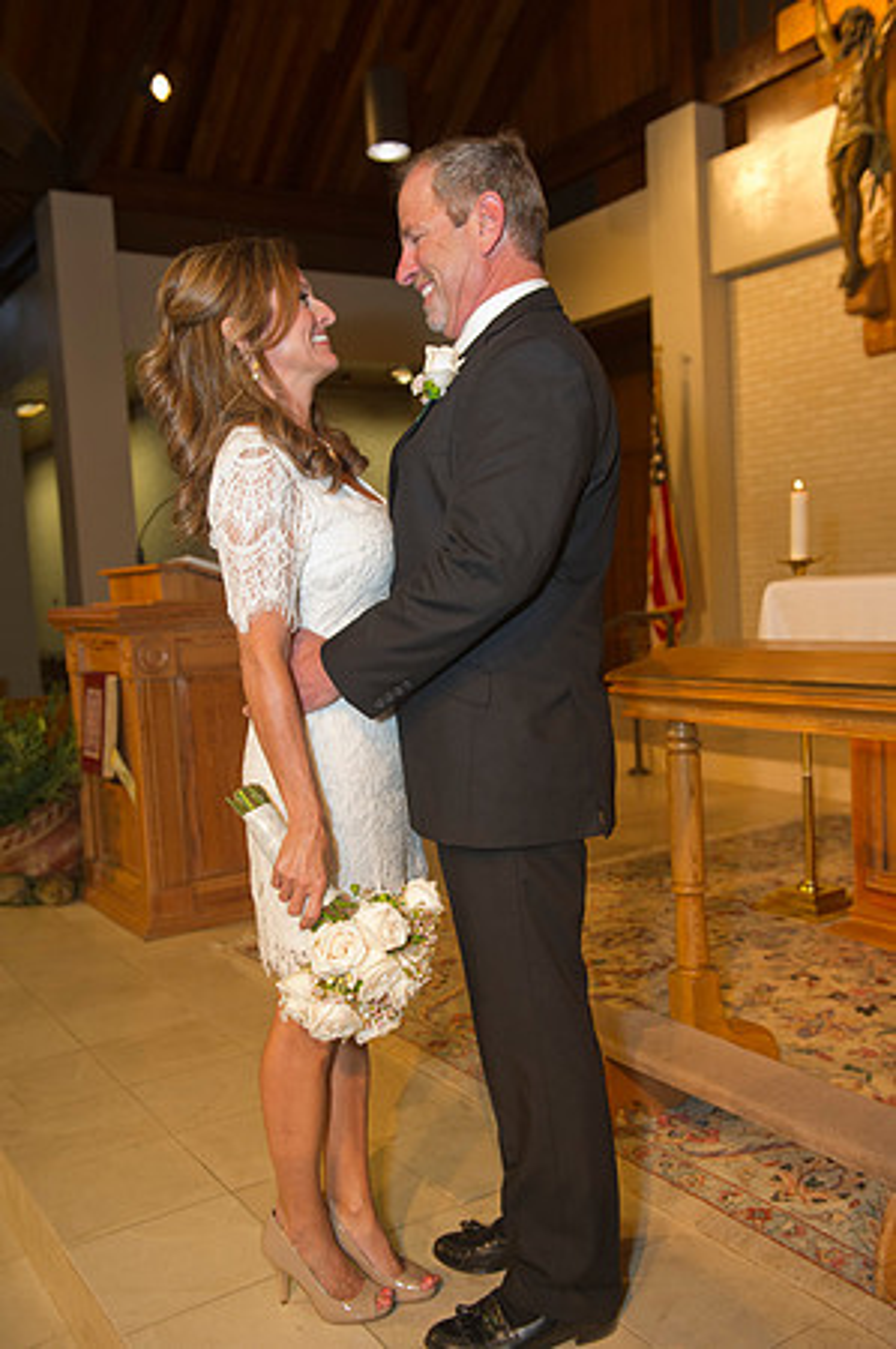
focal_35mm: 32
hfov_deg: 41.0
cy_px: 674
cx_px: 448
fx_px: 1197
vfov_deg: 58.8
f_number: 4
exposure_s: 1/100
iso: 1250
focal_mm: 32
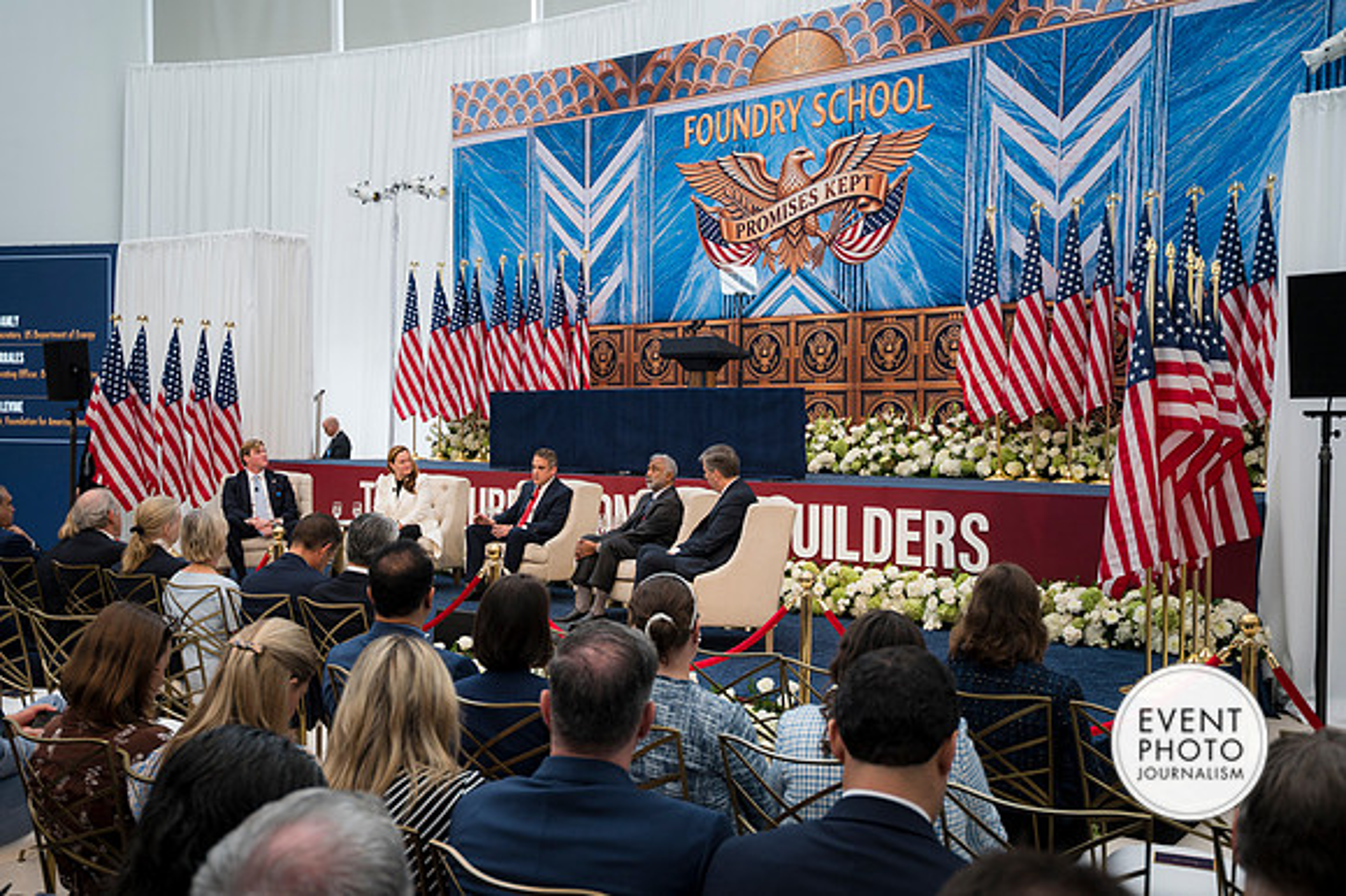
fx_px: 1308
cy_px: 448
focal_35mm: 35
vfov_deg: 37.8
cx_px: 673
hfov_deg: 54.5
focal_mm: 35
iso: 360
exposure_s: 1/160
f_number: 4
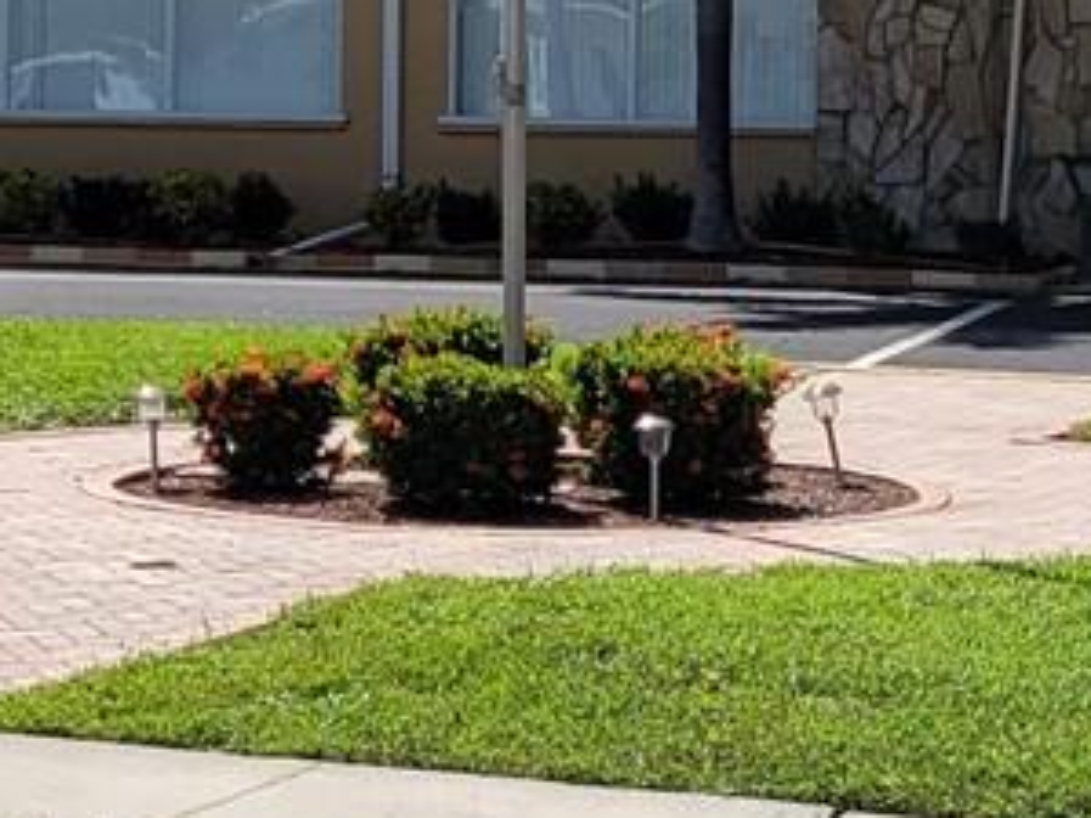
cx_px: 409
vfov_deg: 10.6
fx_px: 4379
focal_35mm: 139
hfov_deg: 14.2
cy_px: 197
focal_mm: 5.4
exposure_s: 1/4054
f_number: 1.8
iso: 40
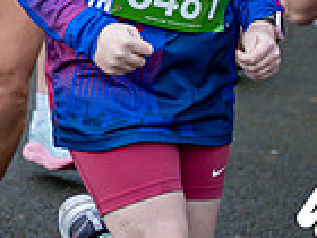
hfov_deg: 7.1
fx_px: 2555
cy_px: -158
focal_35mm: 279
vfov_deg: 5.3
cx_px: 95
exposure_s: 1/1250
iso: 560
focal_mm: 70
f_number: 2.8
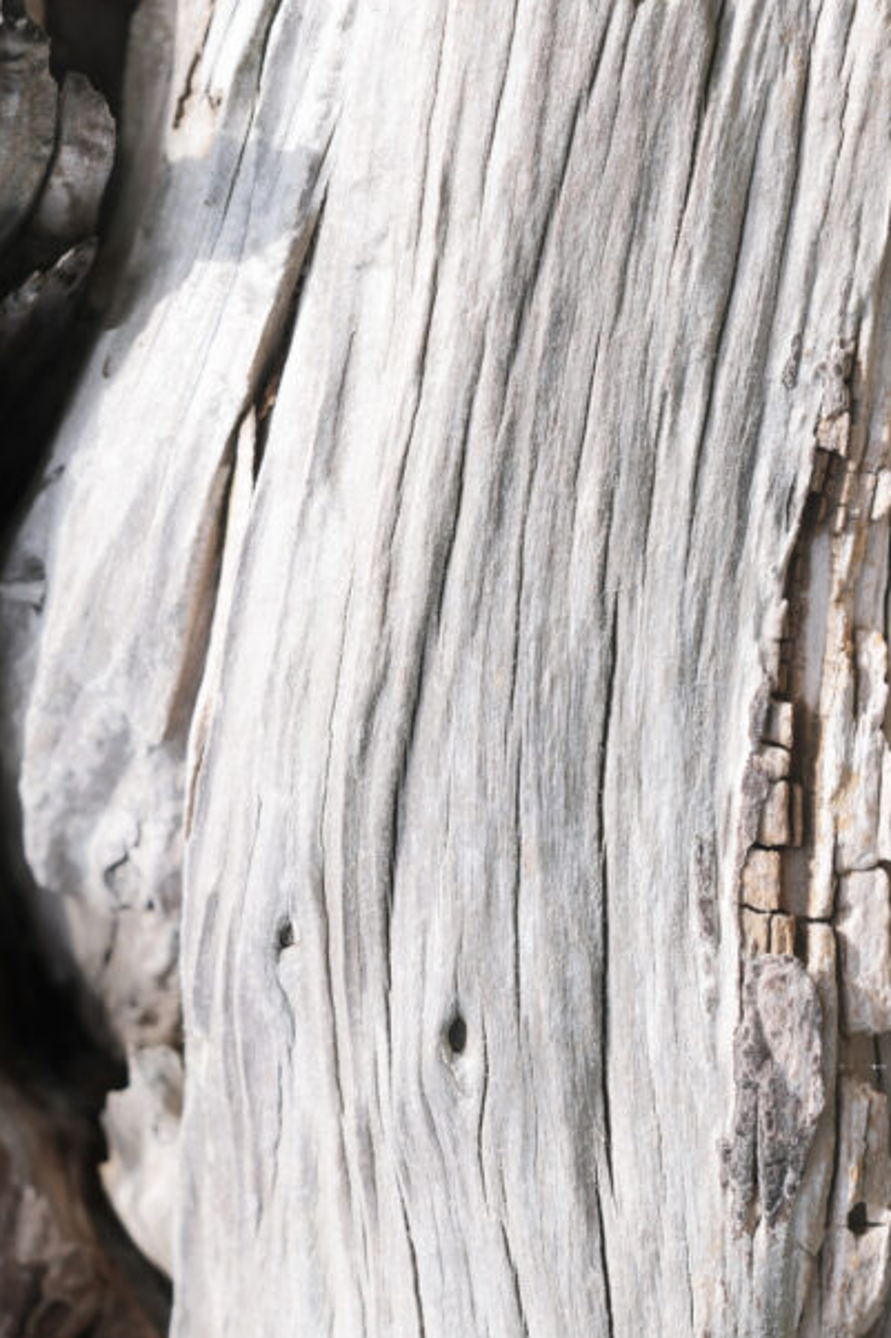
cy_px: 829
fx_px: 3157
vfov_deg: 23.9
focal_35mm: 85
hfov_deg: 16.0
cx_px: 204
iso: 125
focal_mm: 33
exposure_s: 1/850
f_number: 4.5
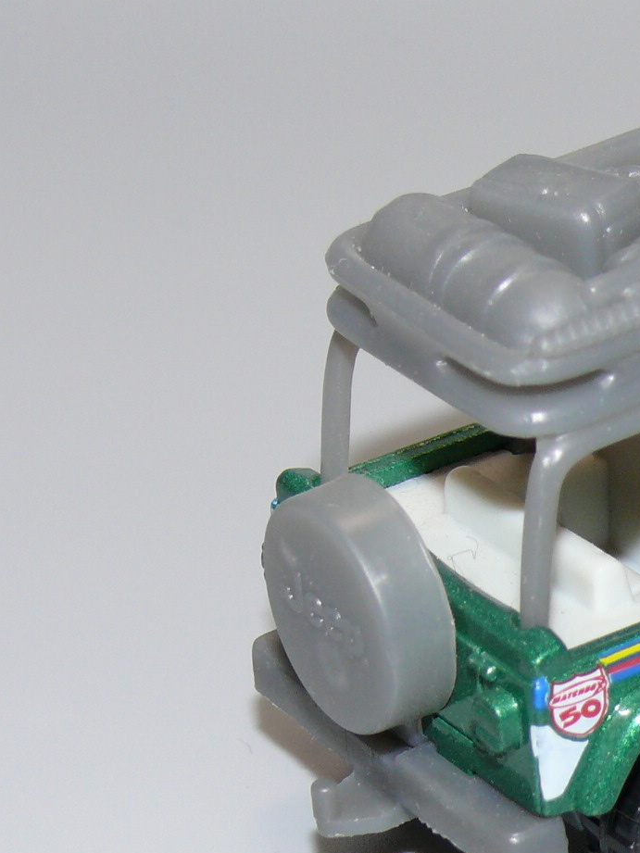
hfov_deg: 8.2
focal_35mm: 179
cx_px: 725
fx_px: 4412
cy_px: 430
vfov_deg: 11.0
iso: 100
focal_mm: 13.5
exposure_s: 1/30
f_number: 4
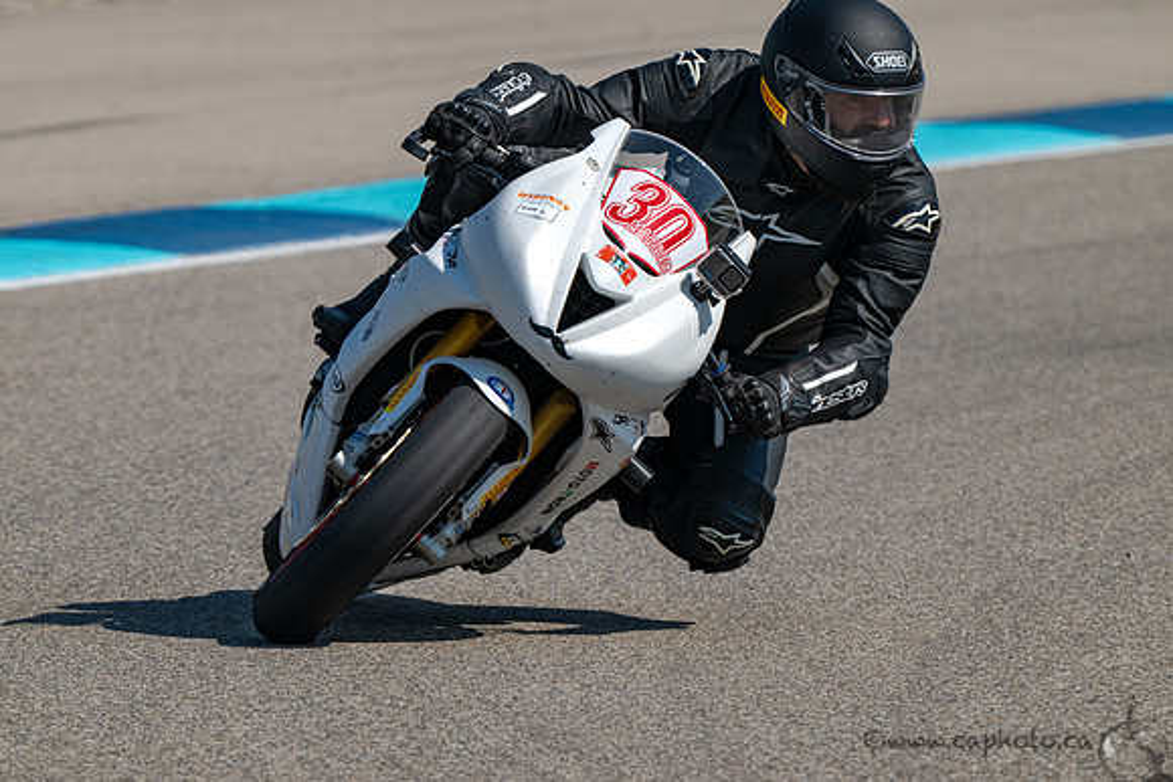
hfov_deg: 3.1
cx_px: 531
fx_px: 21409
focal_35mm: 657
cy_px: 428
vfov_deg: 2.1
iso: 400
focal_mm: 600
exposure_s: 1/1250
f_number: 11
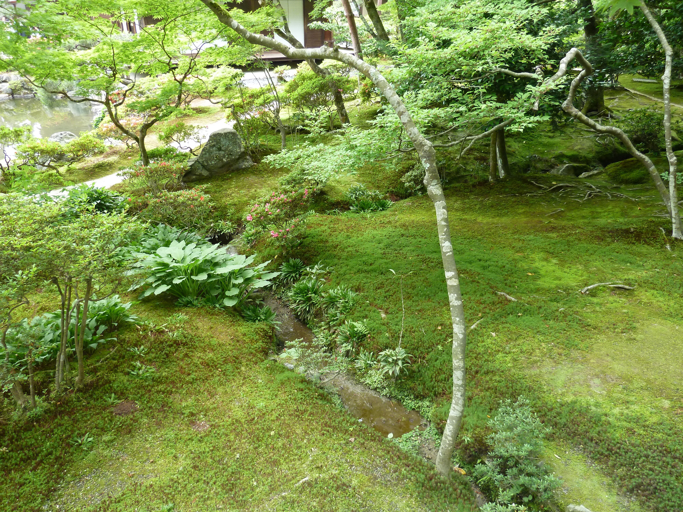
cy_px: 256
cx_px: 342
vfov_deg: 54.9
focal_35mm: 25
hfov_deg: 69.4
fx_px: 493
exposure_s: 1/30
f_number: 3.3
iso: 160
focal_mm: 4.1
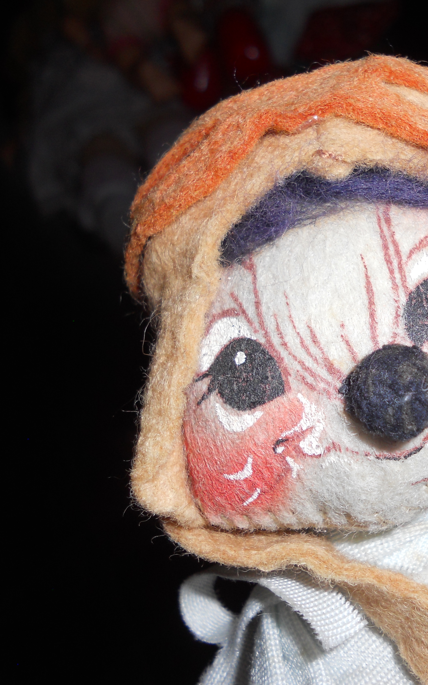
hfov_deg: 27.3
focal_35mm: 46
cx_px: 359
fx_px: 859
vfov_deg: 43.5
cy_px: 344
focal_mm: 5.8
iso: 80
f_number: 8.8
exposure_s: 1/25
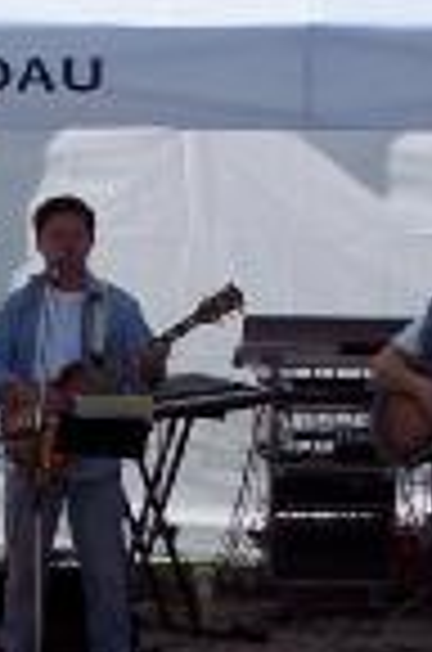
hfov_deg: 7.2
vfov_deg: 11.0
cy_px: 447
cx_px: -234
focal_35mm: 187
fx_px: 3382
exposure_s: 1/750
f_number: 4.8
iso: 100
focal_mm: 10.7
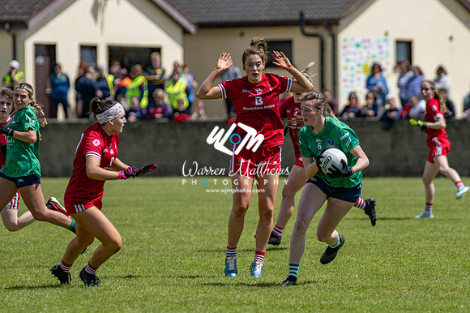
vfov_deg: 3.6
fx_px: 4953
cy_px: 156
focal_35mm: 380
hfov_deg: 5.4
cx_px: 283
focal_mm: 210
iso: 100
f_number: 2.8
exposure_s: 1/6400
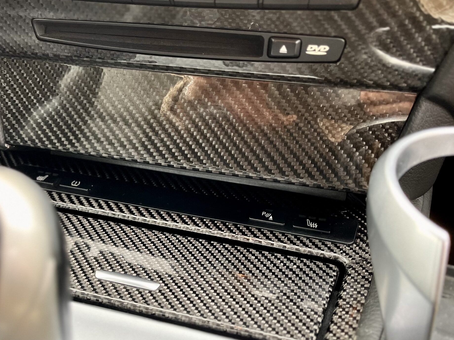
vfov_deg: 39.4
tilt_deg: -27.5
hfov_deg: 50.5
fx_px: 472
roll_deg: -0.6
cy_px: 209
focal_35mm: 36
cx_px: 154
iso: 400
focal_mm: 5.1
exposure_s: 1/60
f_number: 1.6
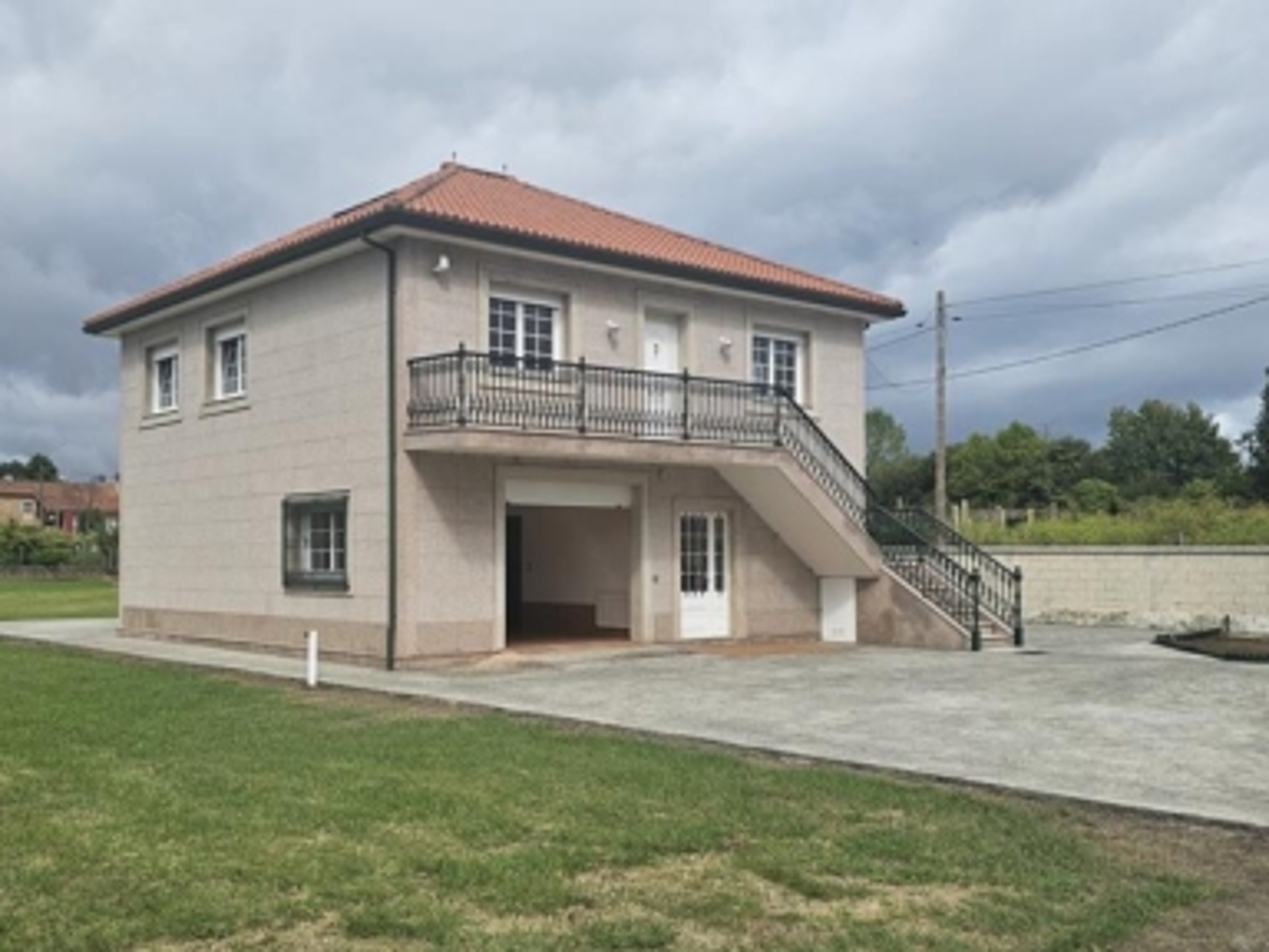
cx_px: 552
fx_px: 1283
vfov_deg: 40.7
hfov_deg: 52.5
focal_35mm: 35
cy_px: 512
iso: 10
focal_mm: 6.3
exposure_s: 1/1365
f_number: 1.7
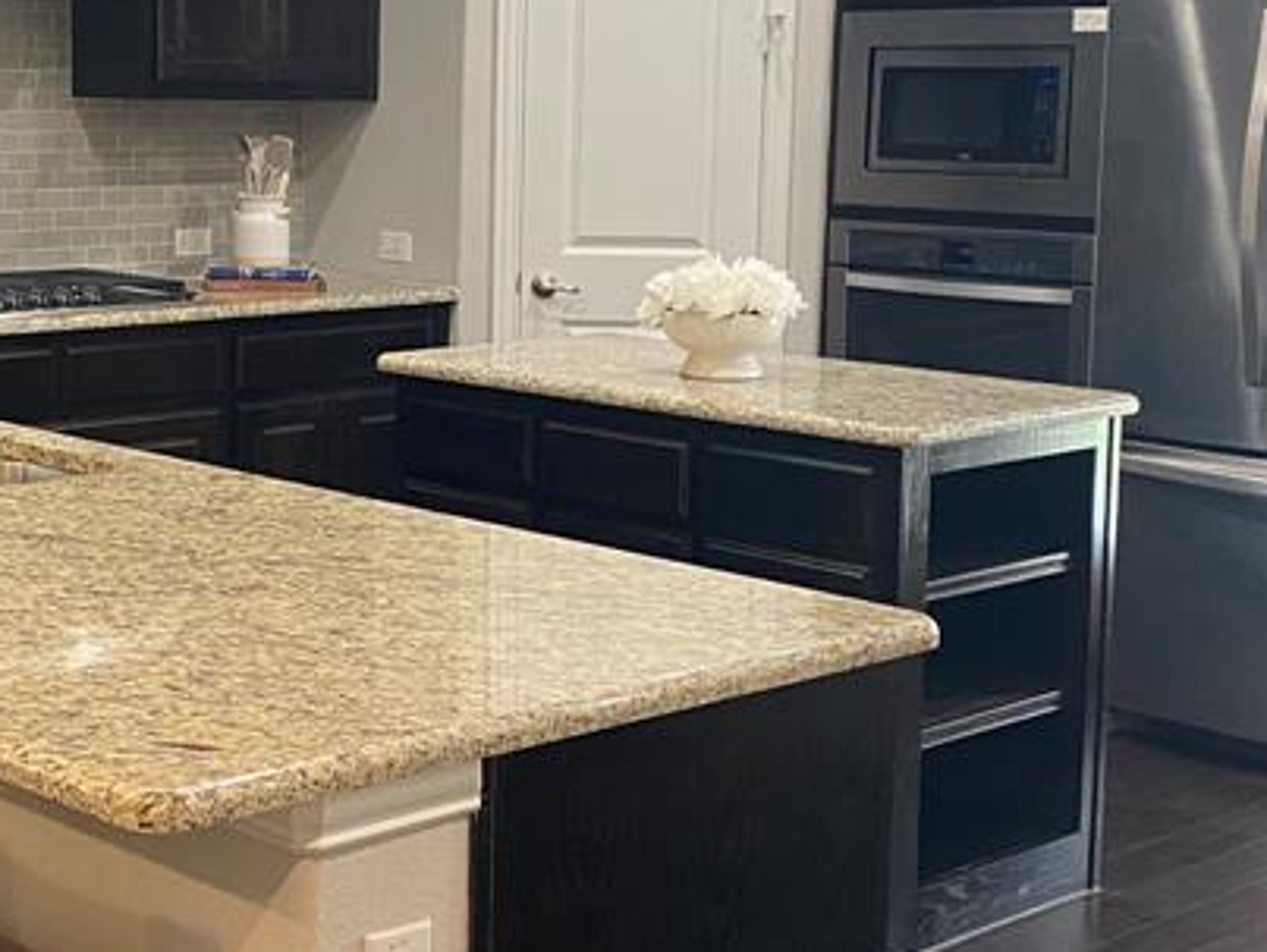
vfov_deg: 22.3
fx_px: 2418
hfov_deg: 28.9
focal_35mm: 66
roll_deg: +0.0
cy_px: 386
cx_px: 314
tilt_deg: -8.8
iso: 250
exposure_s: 1/60
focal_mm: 4.25
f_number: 1.8
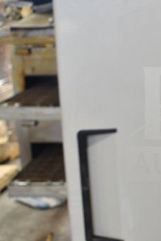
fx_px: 604
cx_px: 206
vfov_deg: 22.6
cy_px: 124
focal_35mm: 90
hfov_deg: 14.6
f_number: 3.8
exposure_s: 1/30
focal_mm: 22
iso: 280
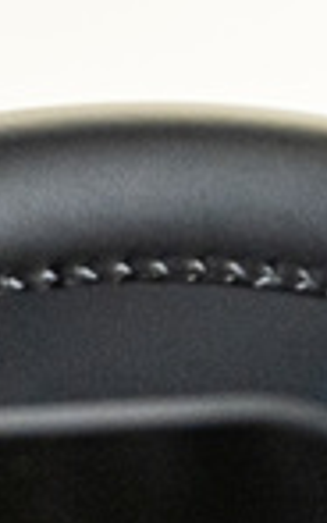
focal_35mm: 433
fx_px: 6168
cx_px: 307
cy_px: 1153
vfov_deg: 4.8
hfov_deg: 3.0
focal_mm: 61
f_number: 2.8
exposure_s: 1/125
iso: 1600
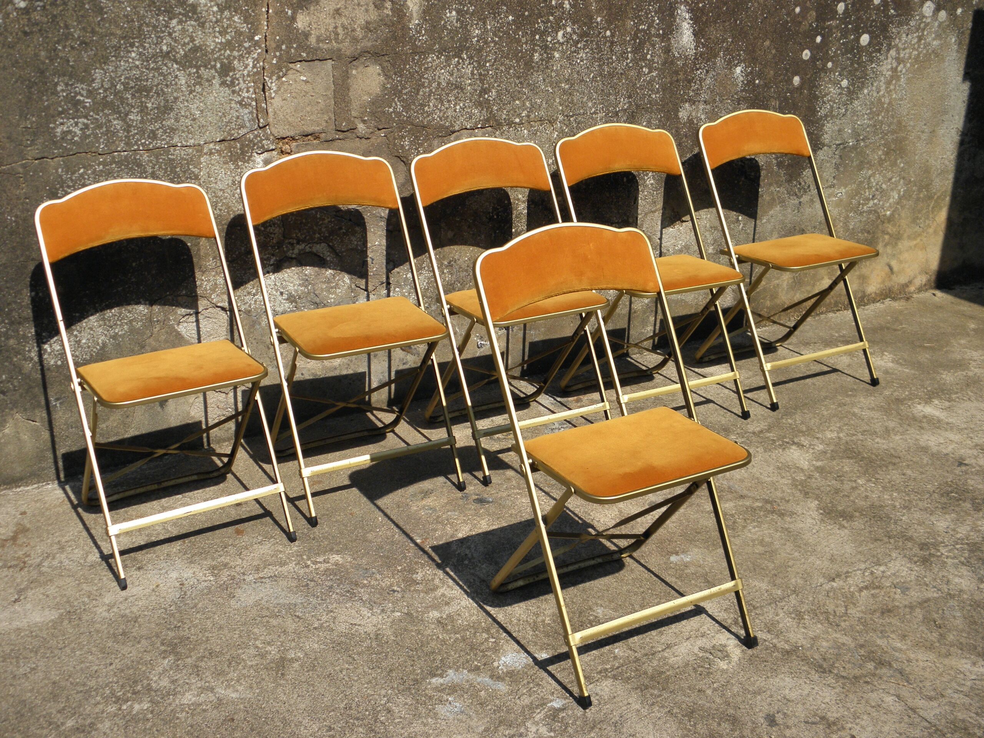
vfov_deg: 36.8
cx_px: 492
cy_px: 369
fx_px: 1109
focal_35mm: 39
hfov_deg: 47.9
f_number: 7.6
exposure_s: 1/320
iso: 125
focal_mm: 7.1
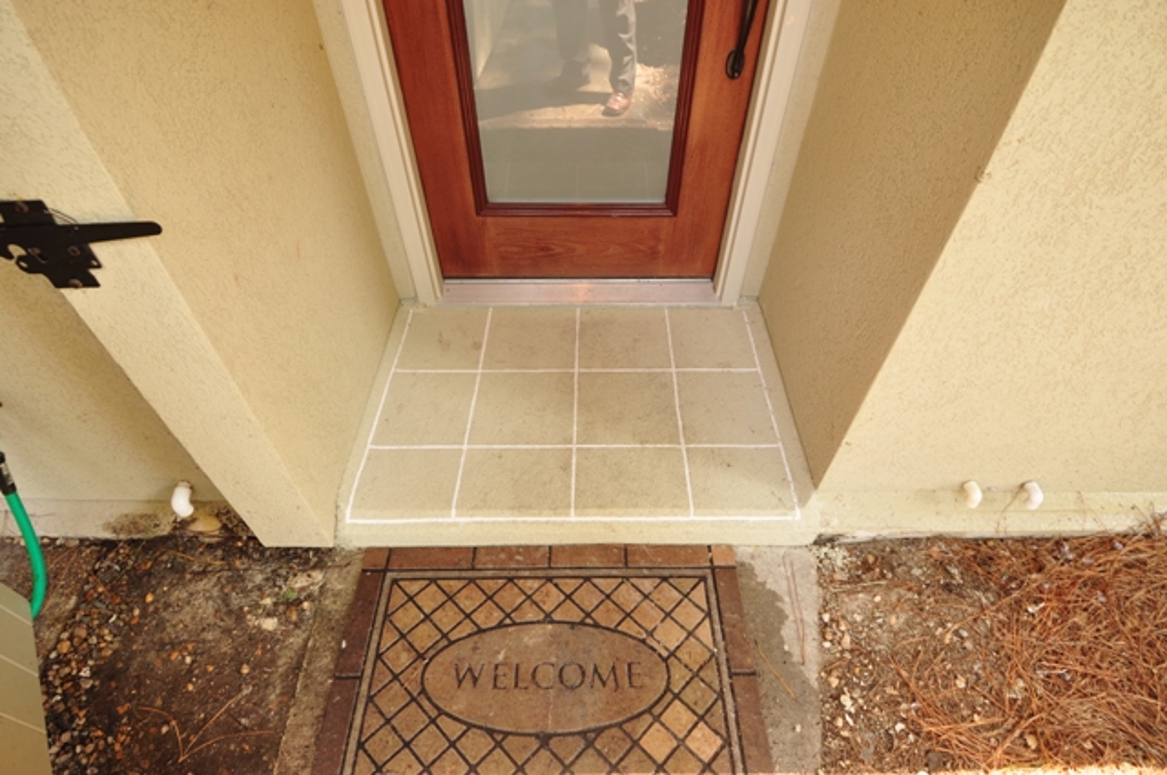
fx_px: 583
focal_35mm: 18
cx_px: 584
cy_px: 388
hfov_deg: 90.1
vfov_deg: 67.2
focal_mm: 12
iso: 200
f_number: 6.3
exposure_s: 1/25
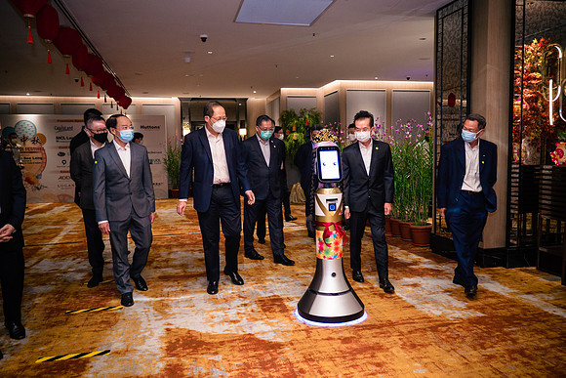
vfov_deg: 43.4
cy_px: 189
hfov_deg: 61.6
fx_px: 474
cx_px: 283
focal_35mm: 30
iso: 800
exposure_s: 1/125
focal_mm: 14
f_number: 1.7
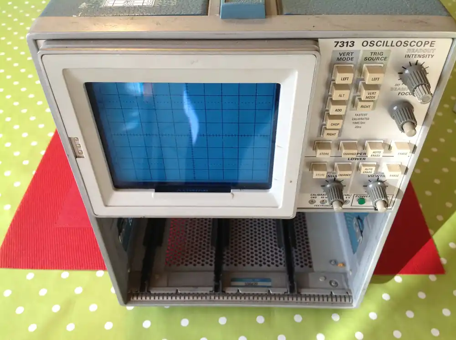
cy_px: 170
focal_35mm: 35
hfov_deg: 52.7
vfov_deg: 40.6
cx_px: 228
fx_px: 460
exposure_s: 1/60
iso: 80
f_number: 2.4
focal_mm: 4.28
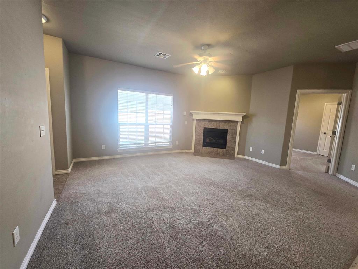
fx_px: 134
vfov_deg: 89.9
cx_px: 179
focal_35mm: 13
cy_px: 134
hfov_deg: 106.2
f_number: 2.2
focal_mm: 2.2
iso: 100
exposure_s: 1/60
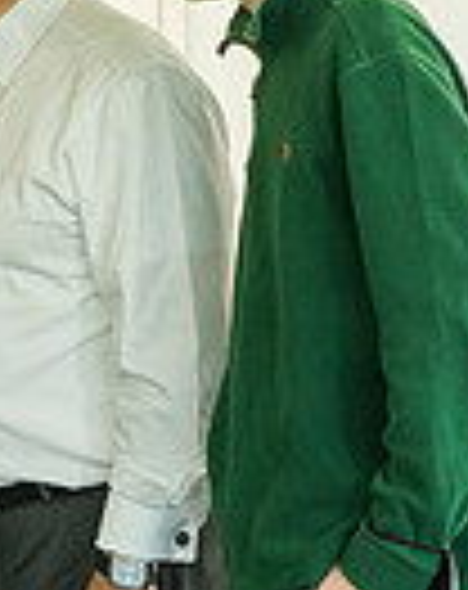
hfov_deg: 5.2
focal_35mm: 292
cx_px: -324
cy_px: 453
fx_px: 5079
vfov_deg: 6.6
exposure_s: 1/125
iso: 1600
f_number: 8
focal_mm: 70
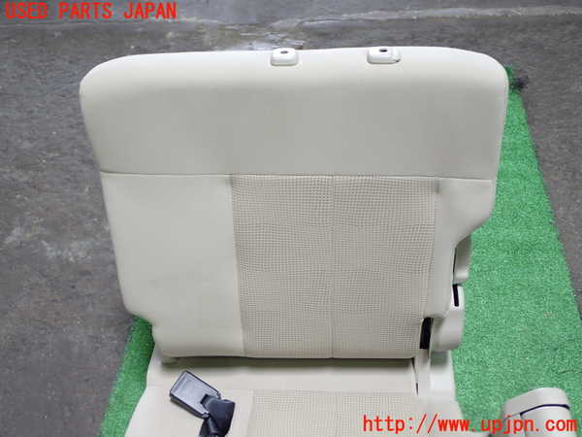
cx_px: 291
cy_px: 218
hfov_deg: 51.4
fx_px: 605
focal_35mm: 36
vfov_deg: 39.7
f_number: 2.5
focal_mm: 6.37
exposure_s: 1/60
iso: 200
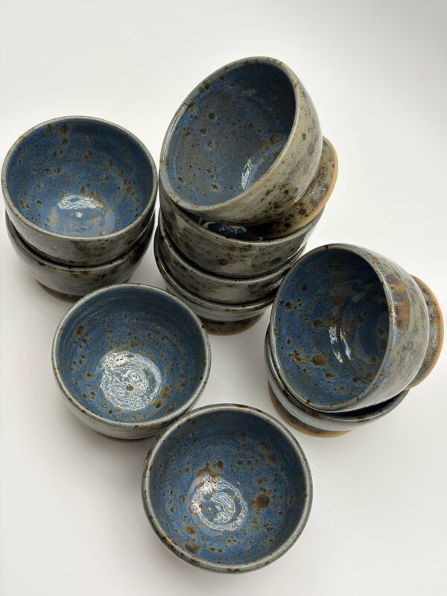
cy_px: 298
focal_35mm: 52
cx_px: 224
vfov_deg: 36.8
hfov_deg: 28.0
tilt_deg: -62.2
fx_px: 895
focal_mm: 5.96
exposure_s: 1/756
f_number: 1.6
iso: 32
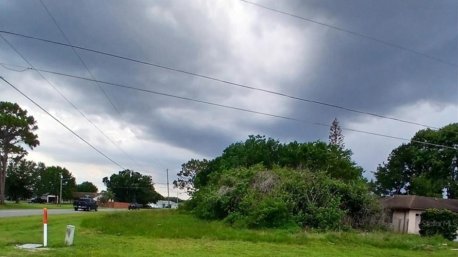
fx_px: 304
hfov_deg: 74.1
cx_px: 227
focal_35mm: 25
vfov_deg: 42.8
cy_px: 223
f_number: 2.2
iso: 50
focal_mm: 1.4
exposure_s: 1/545
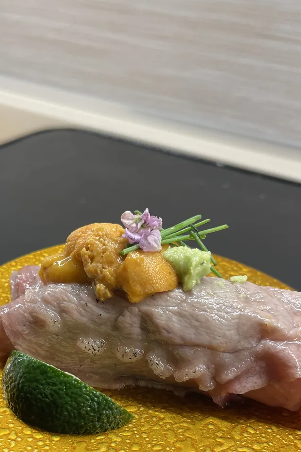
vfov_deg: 40.1
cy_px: 334
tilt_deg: -34.8
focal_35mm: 48
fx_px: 602
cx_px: 129
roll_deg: -1.5
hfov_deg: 28.0
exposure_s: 1/121
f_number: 1.6
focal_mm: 4.2
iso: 40
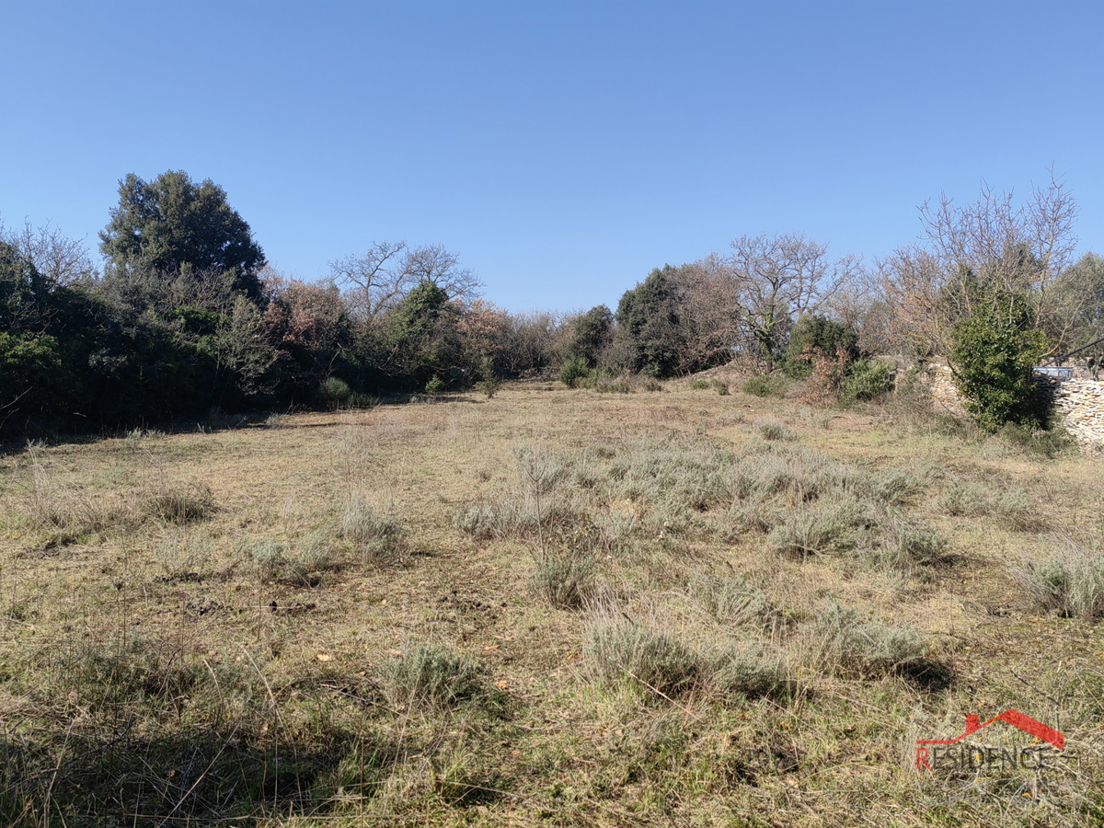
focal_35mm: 27
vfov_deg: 51.4
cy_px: 414
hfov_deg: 65.3
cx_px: 552
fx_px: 861
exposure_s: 1/1776
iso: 50
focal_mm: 5.54
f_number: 1.8
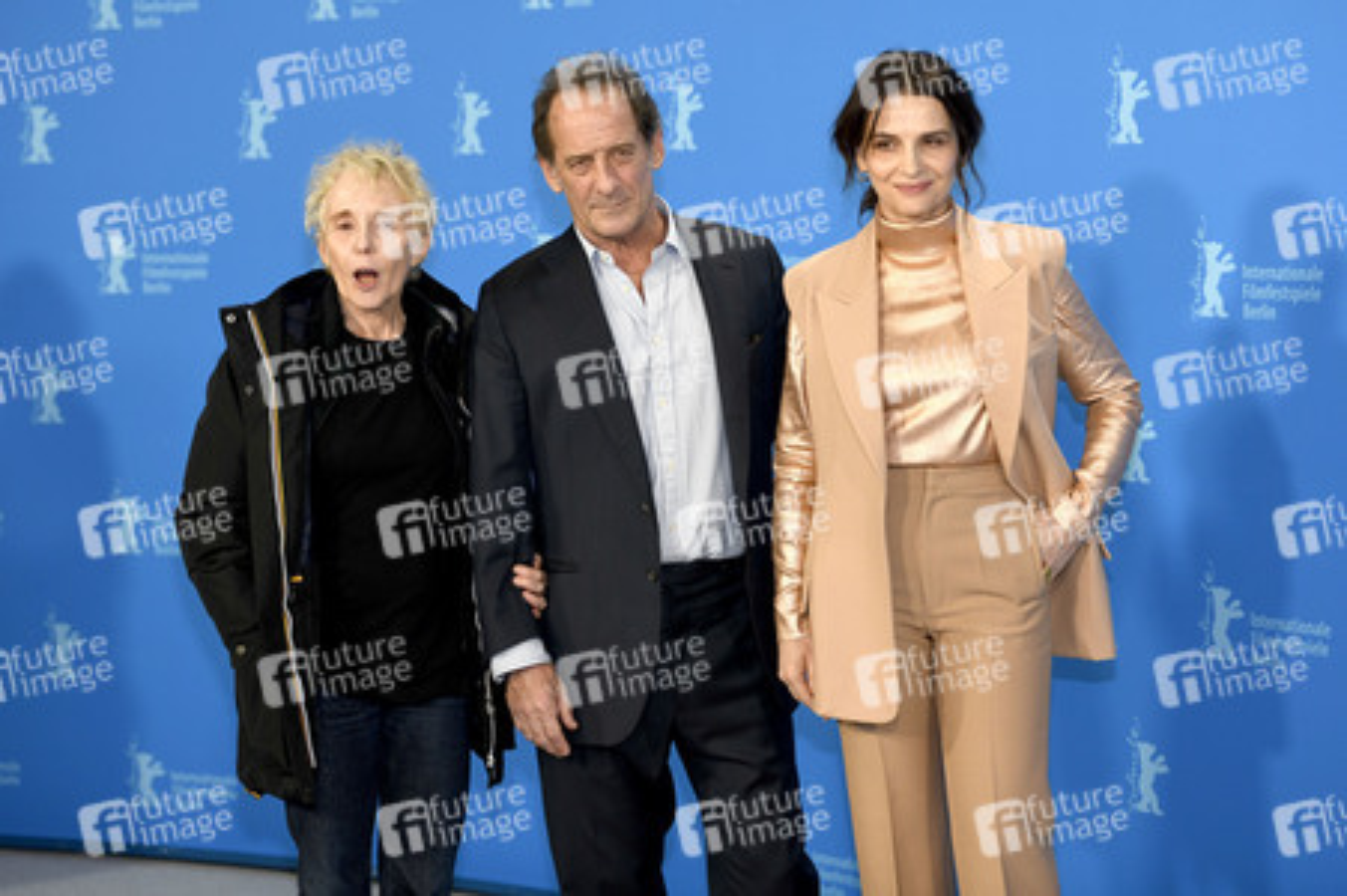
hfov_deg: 23.9
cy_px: 448
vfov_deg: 16.0
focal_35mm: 85
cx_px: 674
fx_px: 3178
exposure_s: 1/400
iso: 800
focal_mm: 85
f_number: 2.8
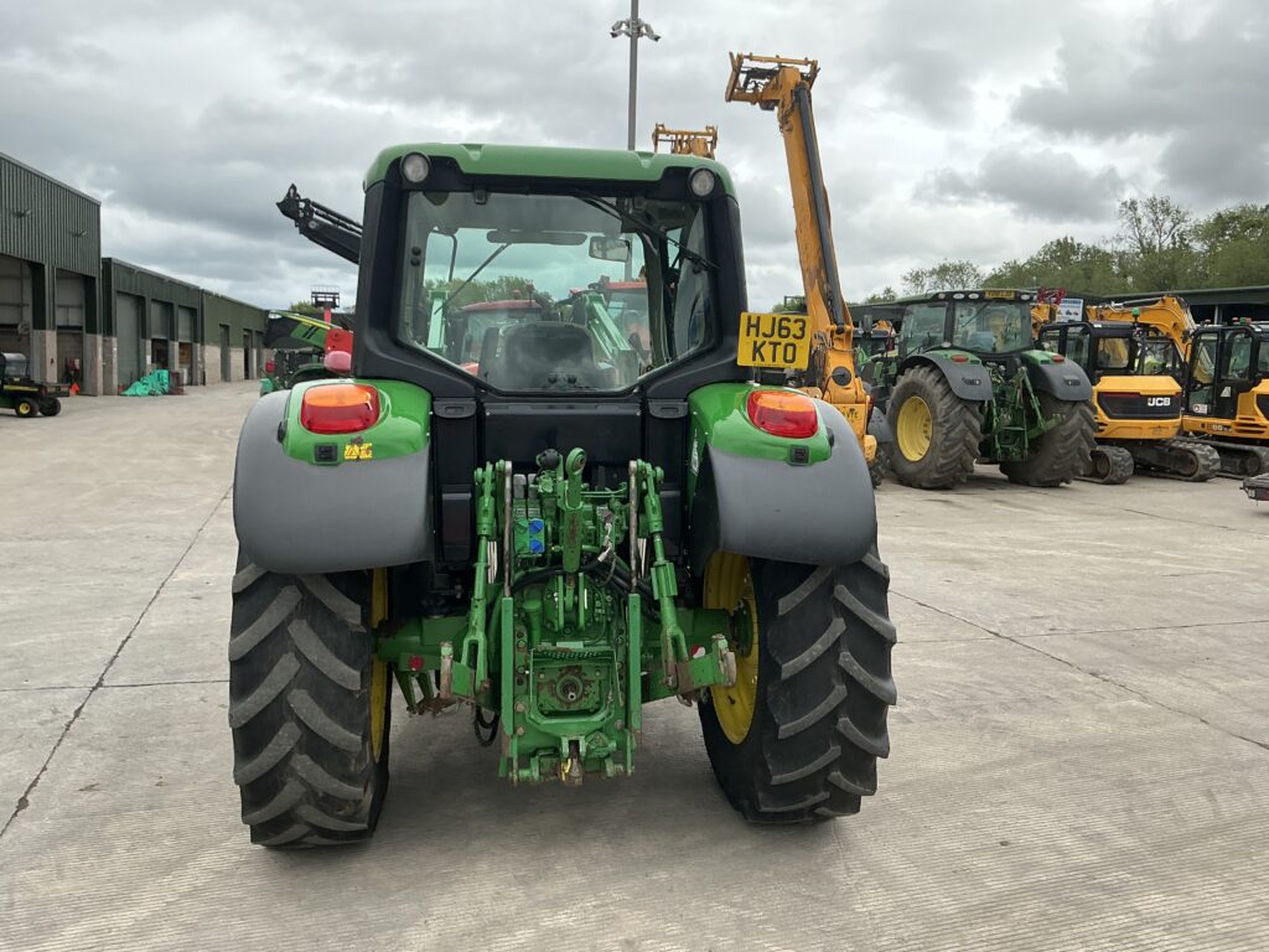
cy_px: 476
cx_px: 634
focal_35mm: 28
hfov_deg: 63.4
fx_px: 1026
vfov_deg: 49.7
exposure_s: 1/749
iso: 25
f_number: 1.8
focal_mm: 3
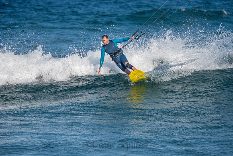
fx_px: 2589
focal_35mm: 400
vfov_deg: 3.4
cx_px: 116
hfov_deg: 5.2
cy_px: 78
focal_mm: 400
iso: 280
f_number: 5.6
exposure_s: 1/2000
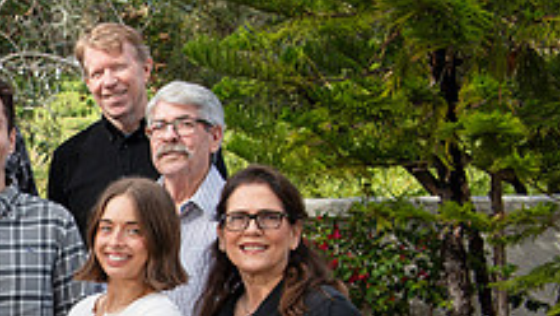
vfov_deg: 10.7
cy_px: 400
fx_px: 1649
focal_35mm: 111
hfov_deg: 18.1
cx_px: -153
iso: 400
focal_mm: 38
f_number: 8
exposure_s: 1/200
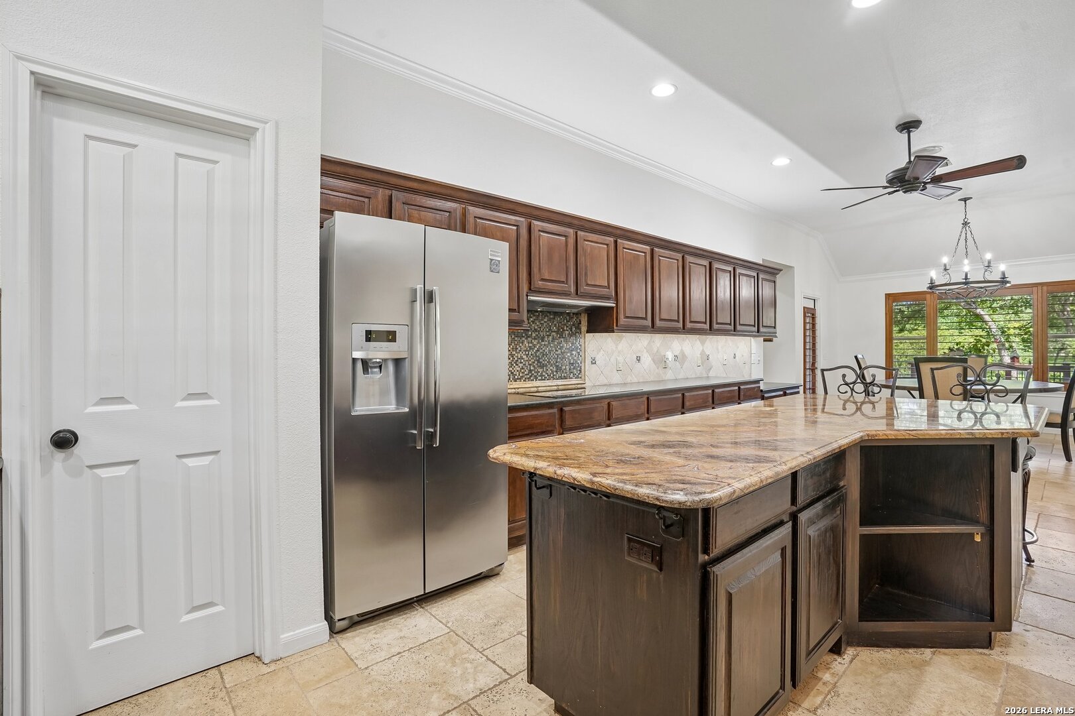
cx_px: 538
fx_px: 478
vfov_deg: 73.7
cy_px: 358
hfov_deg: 96.7
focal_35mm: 16
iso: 400
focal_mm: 16
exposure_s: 1/10
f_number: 8
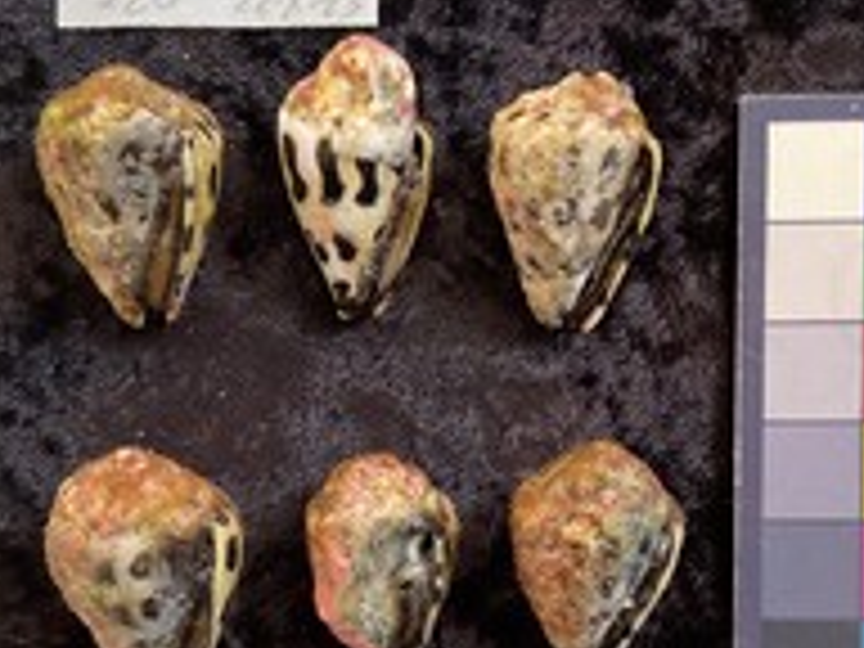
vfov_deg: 27.1
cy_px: 493
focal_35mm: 53
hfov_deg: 36.2
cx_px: 464
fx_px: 1323
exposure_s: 1/50
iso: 64
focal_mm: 3
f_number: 1.8
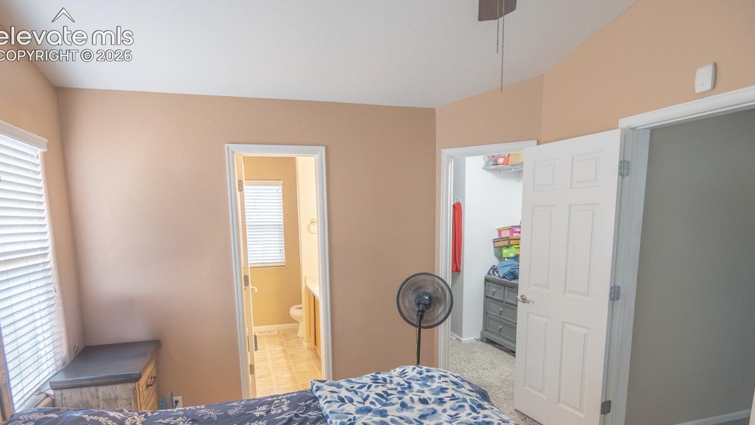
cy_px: 284
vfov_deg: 54.7
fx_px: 400
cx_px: 372
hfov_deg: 86.6
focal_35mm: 20
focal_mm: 9
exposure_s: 1/400
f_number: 4
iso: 4000
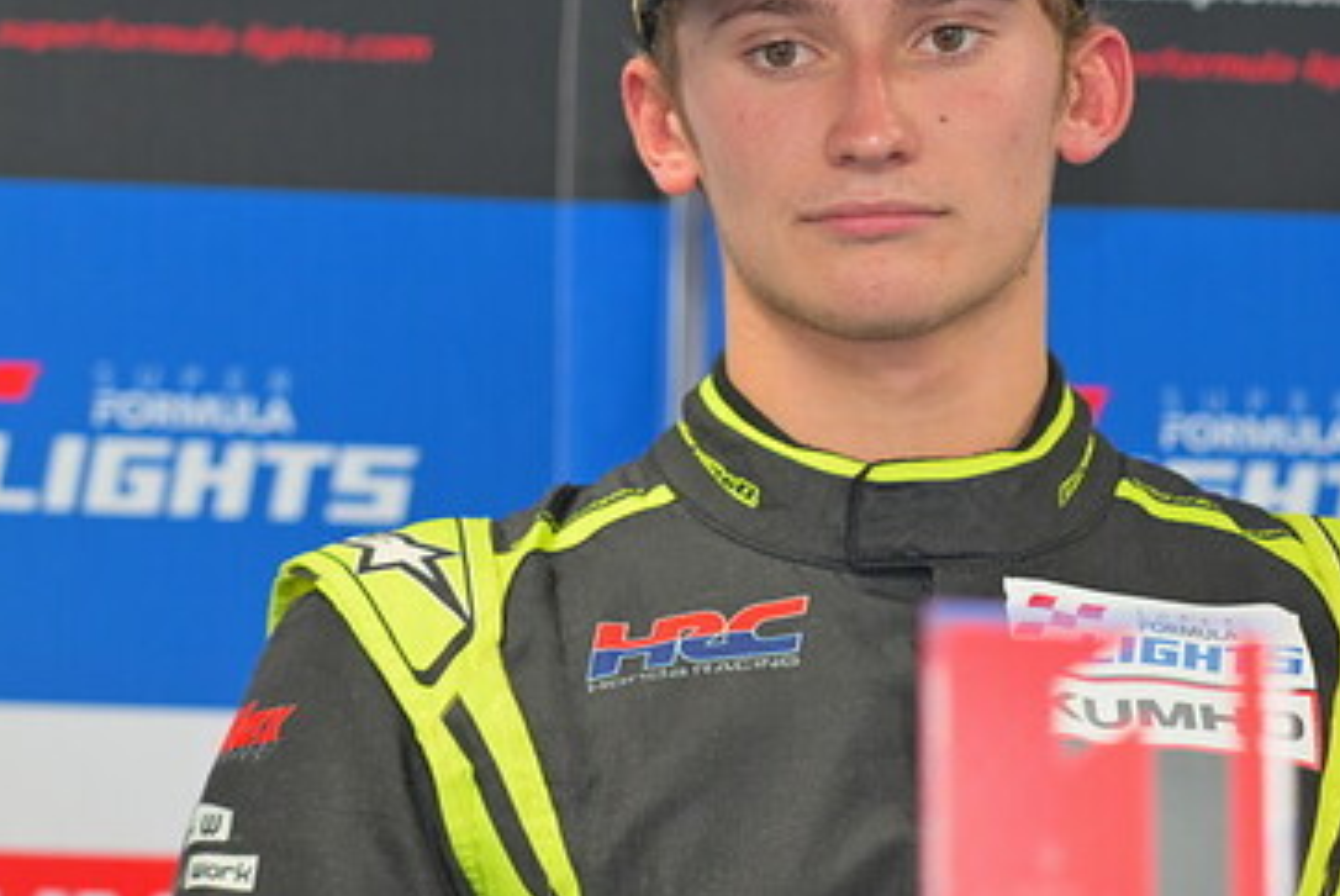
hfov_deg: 6.8
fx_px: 11240
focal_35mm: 302
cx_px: 874
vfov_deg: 4.6
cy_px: 330
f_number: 2.8
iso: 800
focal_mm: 135
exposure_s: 1/200
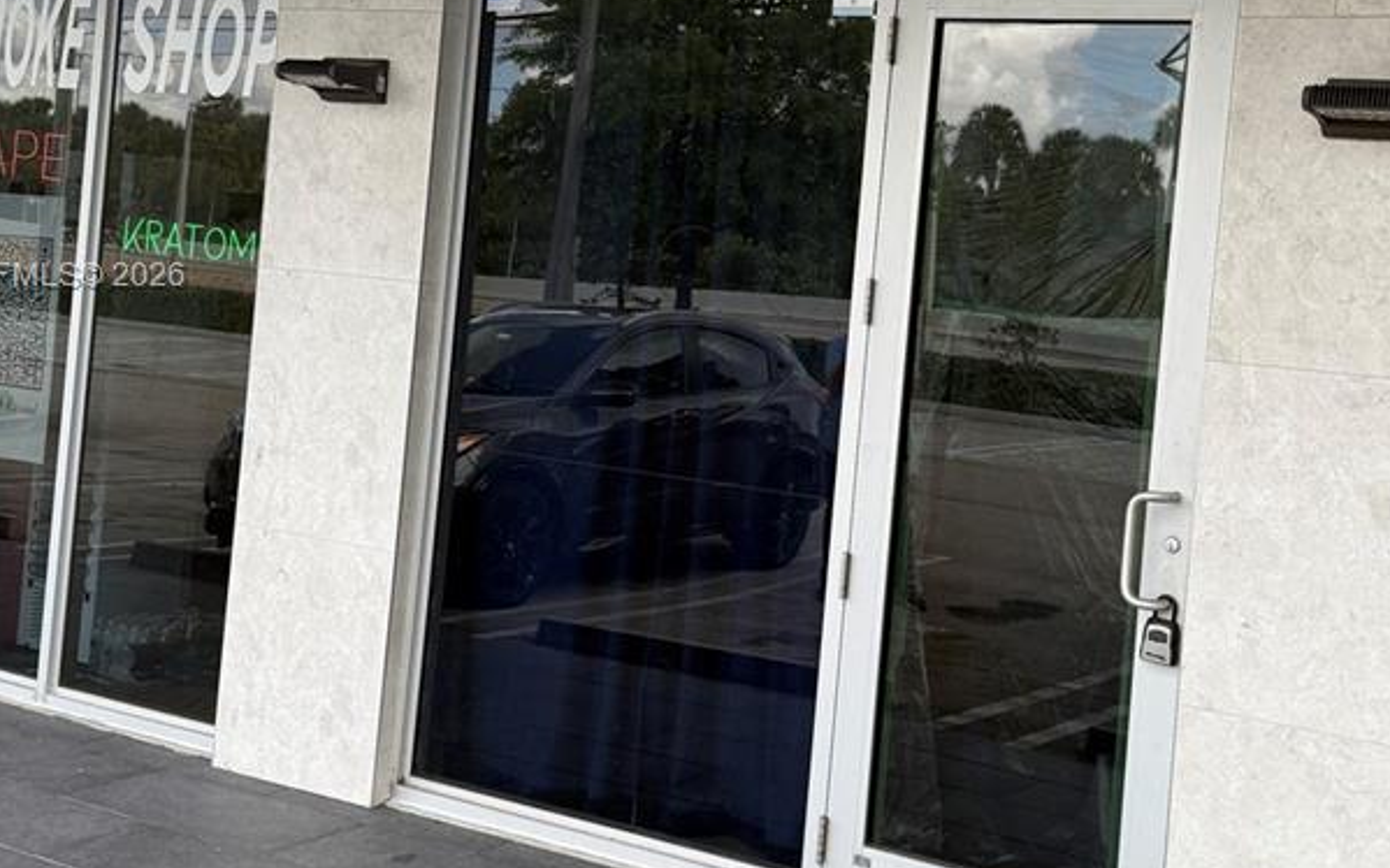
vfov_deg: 25.2
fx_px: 1931
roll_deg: -7.3
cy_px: 279
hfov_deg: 39.5
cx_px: 801
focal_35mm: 51
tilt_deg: -0.2
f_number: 1.78
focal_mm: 6.76
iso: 100
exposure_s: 1/943
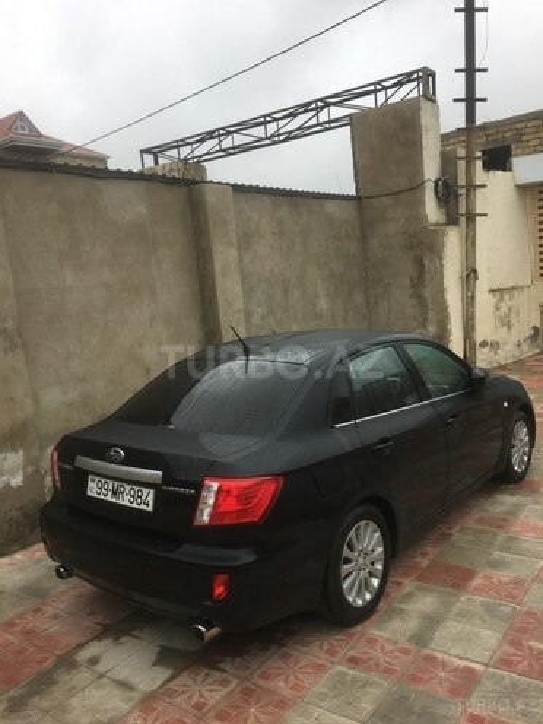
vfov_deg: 61.7
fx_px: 607
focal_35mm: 29
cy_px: 362
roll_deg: +5.0
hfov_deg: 48.2
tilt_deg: -7.8
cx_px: 272
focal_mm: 4.15
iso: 25
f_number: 2.2
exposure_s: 1/635
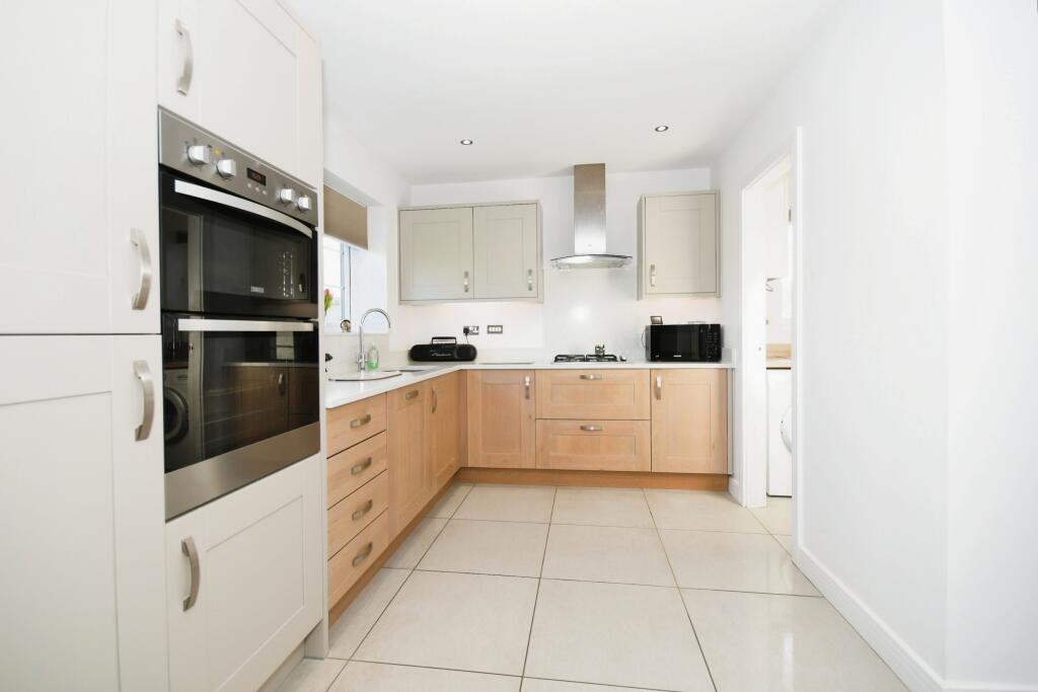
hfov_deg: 100.4
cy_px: 346
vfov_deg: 77.3
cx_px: 519
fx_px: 433
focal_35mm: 15
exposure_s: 1/60
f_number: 8
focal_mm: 10
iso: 400
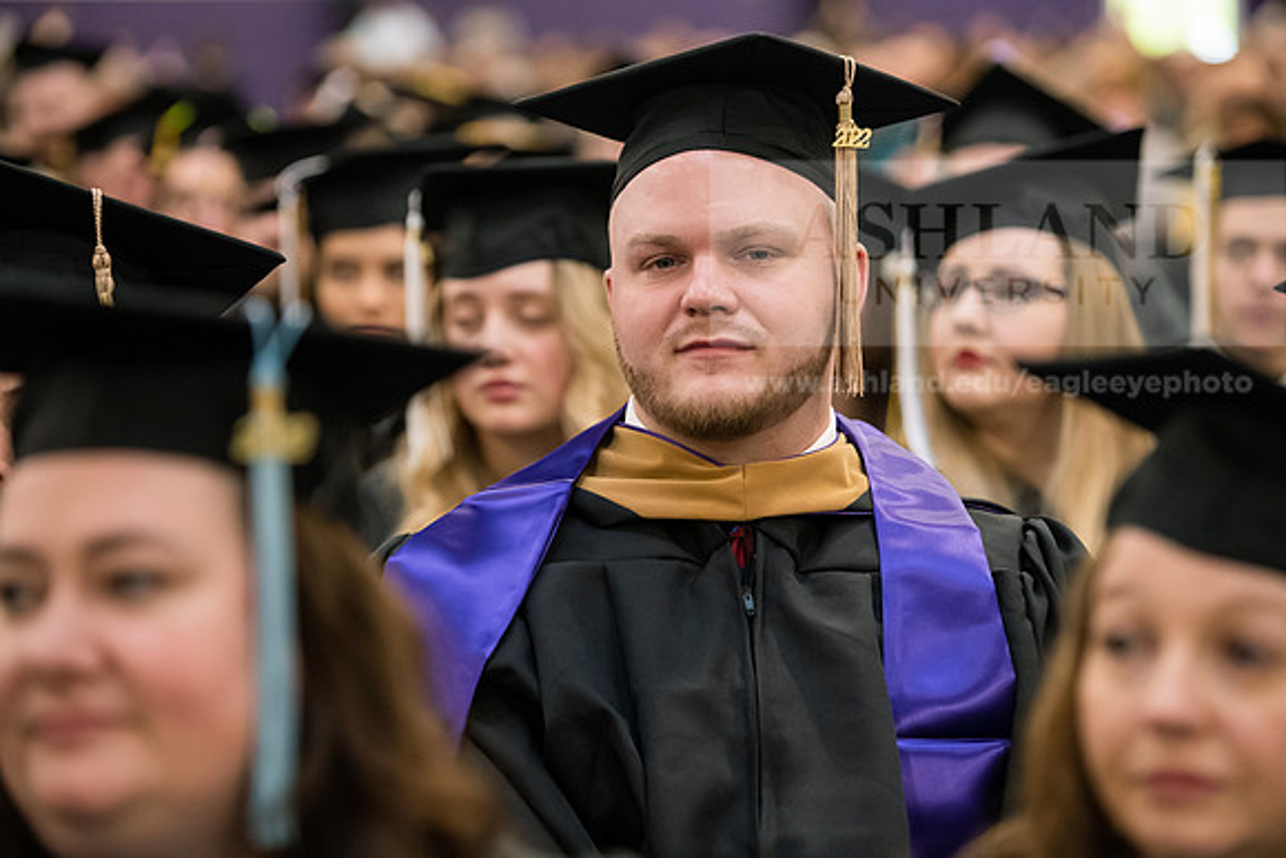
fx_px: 4359
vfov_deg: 11.2
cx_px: 643
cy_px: 429
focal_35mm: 122
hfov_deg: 16.8
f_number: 3.2
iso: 3200
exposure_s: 1/200
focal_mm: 122
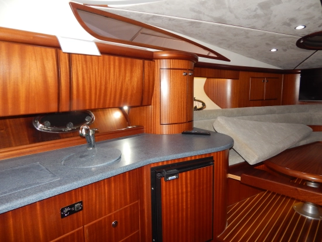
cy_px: 121
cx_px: 161
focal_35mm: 23
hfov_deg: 73.9
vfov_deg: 58.9
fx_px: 214
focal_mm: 4
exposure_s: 1/30
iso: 200
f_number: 3
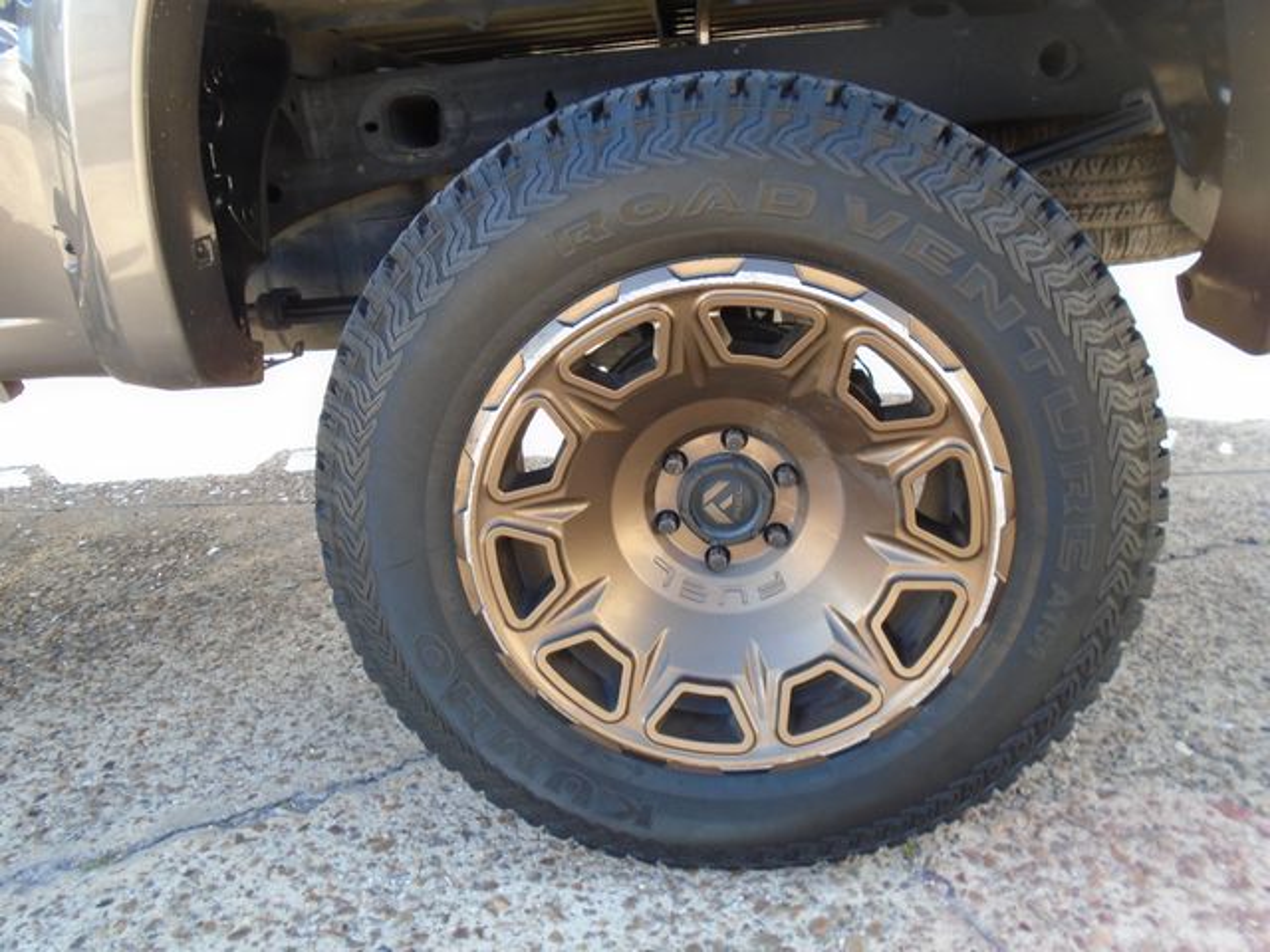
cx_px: 635
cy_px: 476
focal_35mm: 26
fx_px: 954
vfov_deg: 53.1
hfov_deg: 67.3
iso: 100
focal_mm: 4.6
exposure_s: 1/80
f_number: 3.2
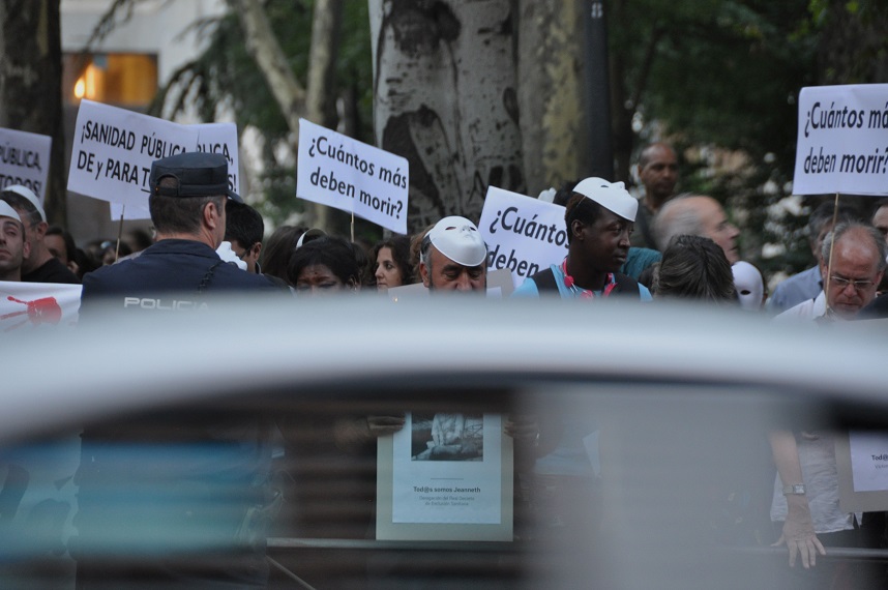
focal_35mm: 300
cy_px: 295
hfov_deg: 6.9
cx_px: 444
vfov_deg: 4.6
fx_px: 7391
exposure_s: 1/25
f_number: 5.6
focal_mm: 200
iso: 800
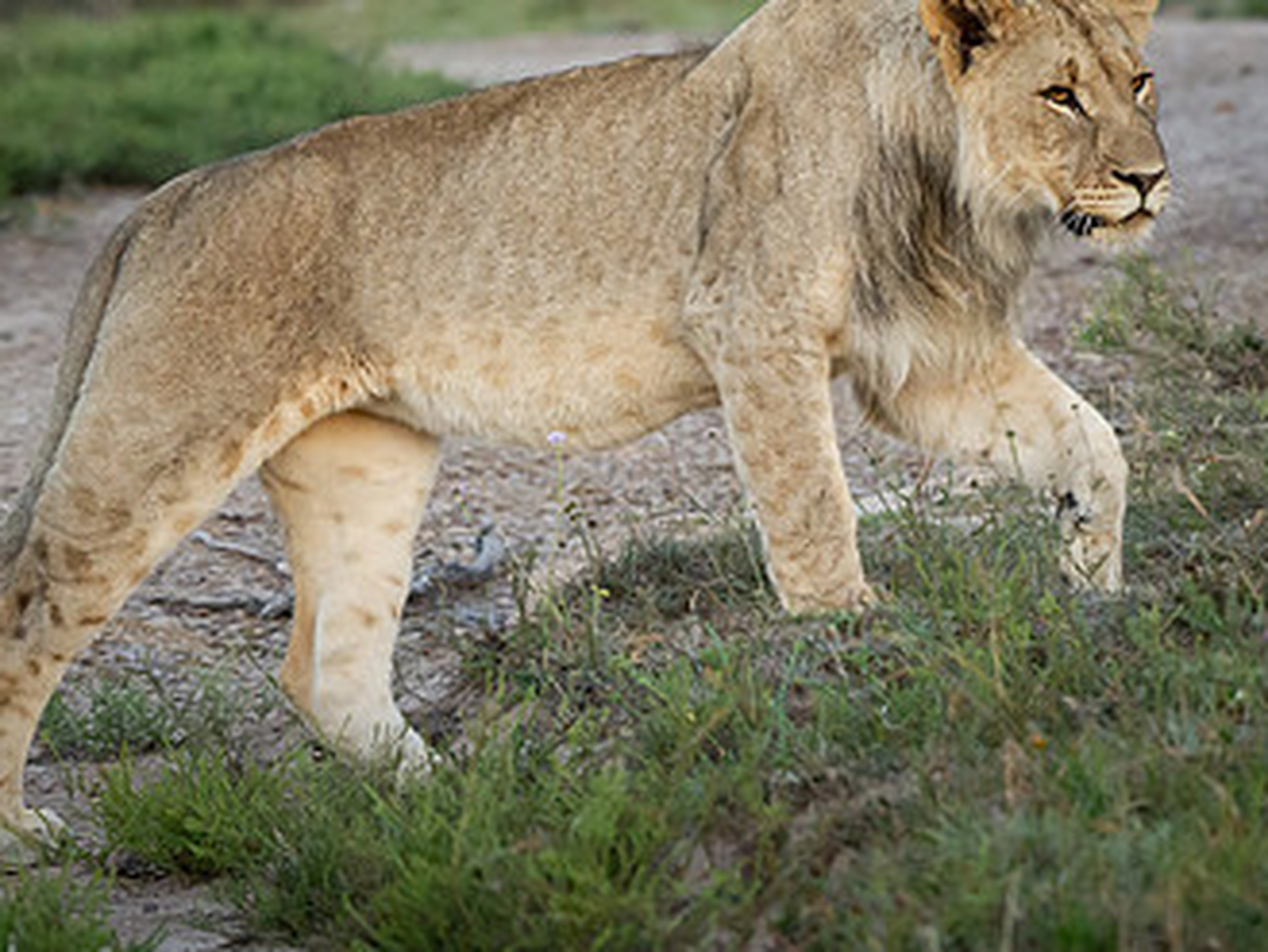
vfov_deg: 3.1
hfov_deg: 4.1
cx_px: 853
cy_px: 246
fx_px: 17516
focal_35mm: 478
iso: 5600
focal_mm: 250
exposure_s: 1/1000
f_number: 5.6
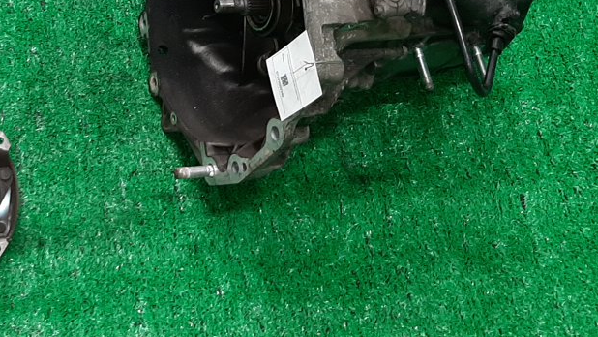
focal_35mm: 66
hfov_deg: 31.3
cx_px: 145
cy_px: 59
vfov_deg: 18.1
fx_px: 1047
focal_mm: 3.93
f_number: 1.7
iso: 97
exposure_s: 1/50
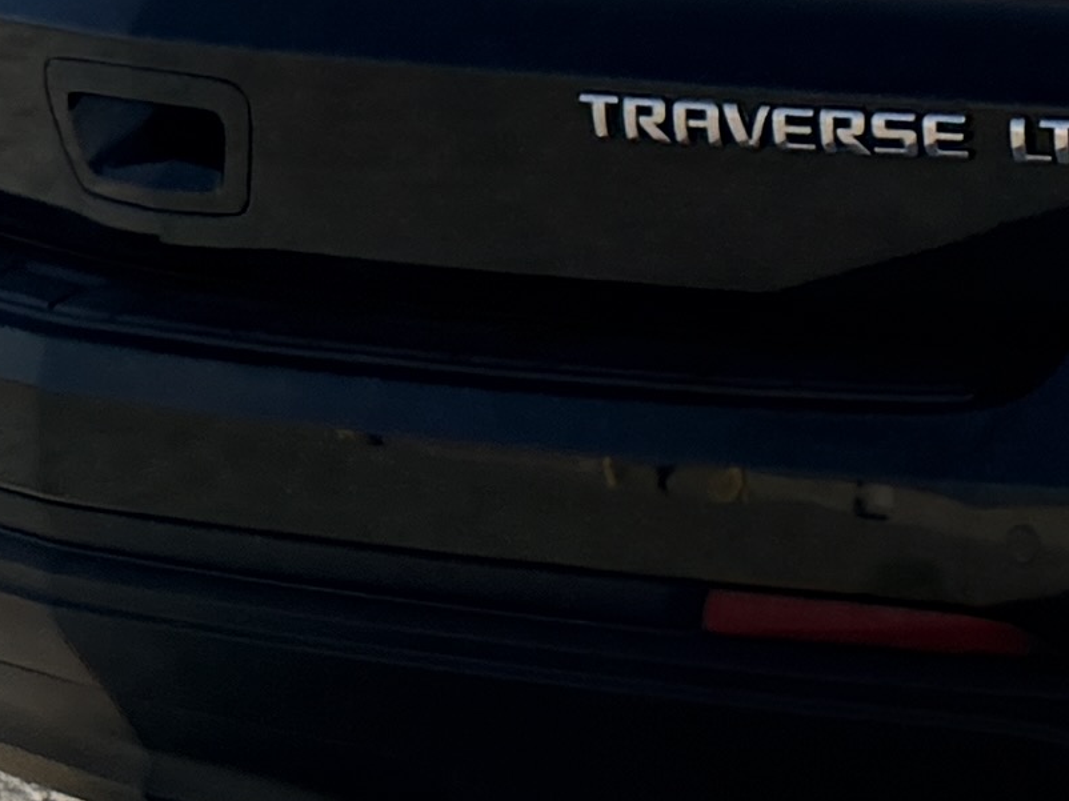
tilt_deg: -6.6
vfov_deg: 8.6
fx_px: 5279
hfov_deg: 10.2
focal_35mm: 171
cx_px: 2467
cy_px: -235
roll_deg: +1.4
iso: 125
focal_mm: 6.76
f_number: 1.78
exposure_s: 1/14286
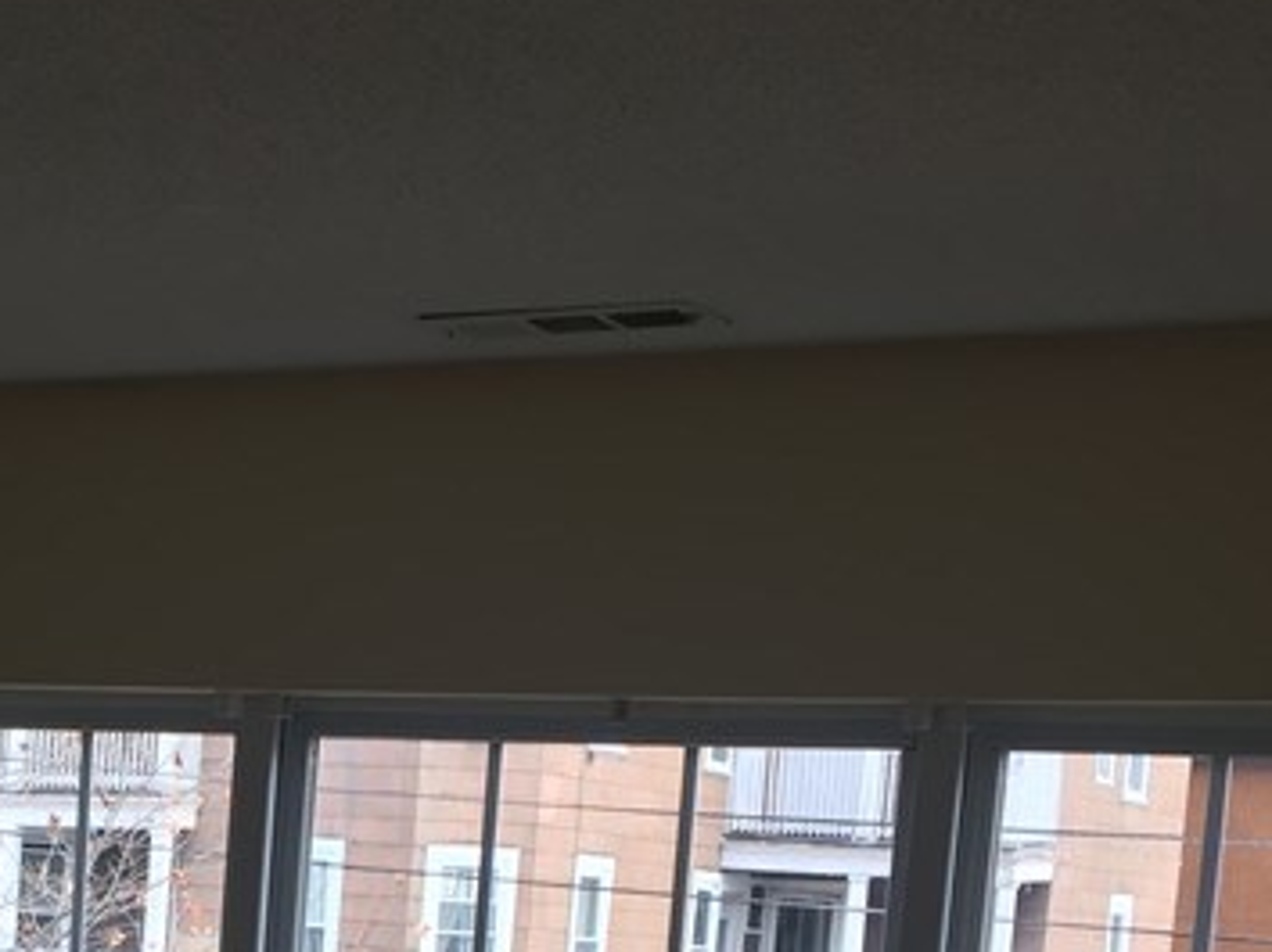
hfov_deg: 22.4
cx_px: -11
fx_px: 3085
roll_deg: -3.4
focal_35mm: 84
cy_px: 1326
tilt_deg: -6.9
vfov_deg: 16.4
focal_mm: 4.15
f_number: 2.2
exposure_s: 1/120
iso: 32
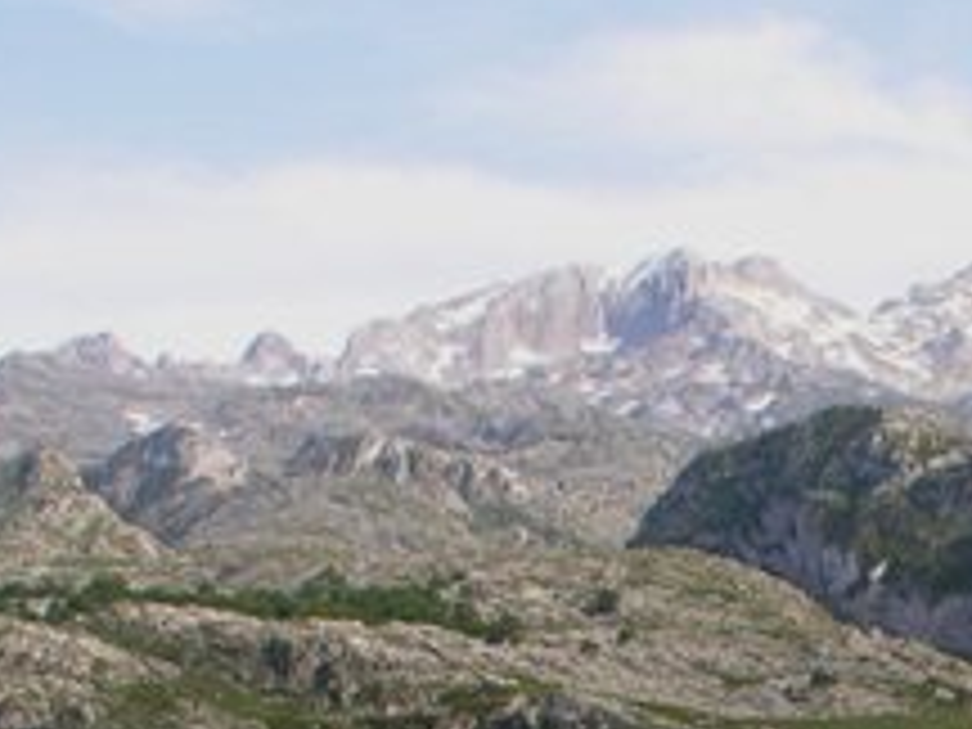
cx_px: 1048
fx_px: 5195
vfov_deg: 7.8
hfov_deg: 10.6
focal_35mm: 185
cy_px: 1179
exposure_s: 1/130
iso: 50
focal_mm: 12.7
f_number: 5.5
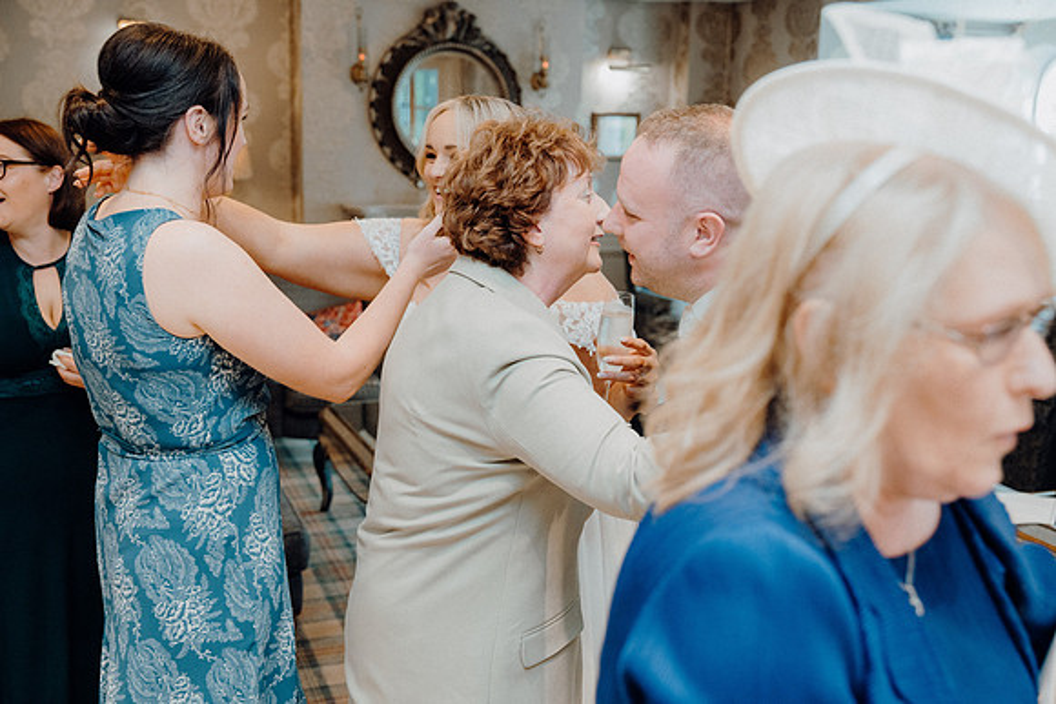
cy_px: 352
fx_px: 1115
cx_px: 528
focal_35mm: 38
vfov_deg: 35.1
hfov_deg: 50.7
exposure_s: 1/160
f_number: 3.5
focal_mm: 38
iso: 2000
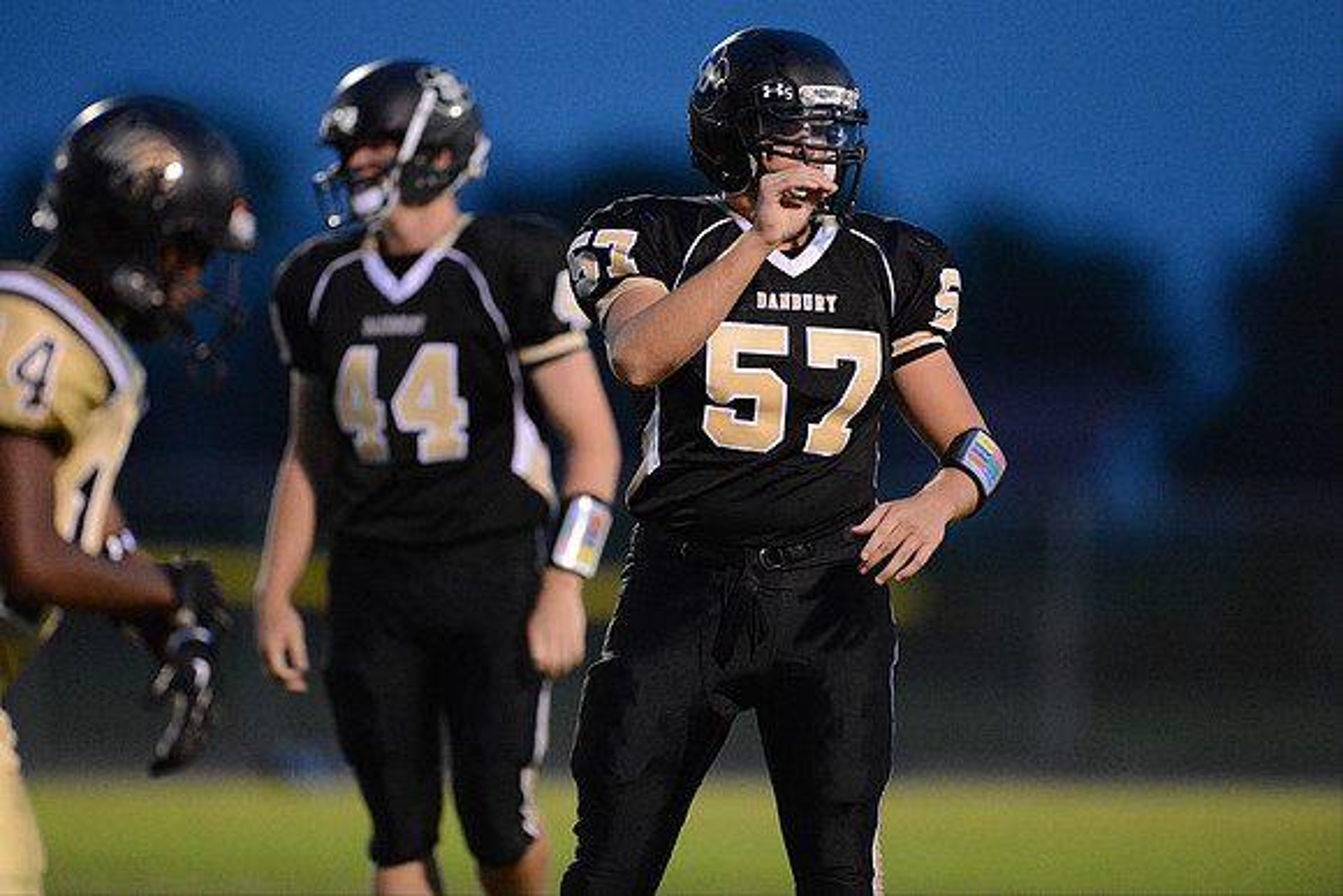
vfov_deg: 3.4
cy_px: 448
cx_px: 672
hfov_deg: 5.2
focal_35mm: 400
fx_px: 14925
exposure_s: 1/800
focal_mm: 400
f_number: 2.8
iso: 12800
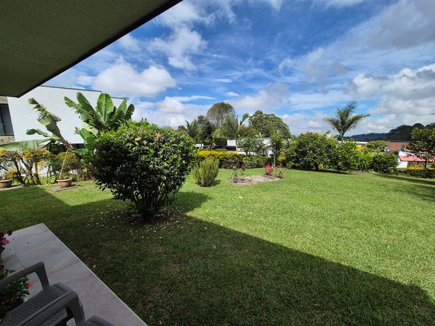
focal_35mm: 13
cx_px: 218
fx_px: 163
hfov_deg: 106.2
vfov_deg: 89.9
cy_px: 163
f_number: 2.2
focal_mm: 2.2
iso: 50
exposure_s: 1/2568
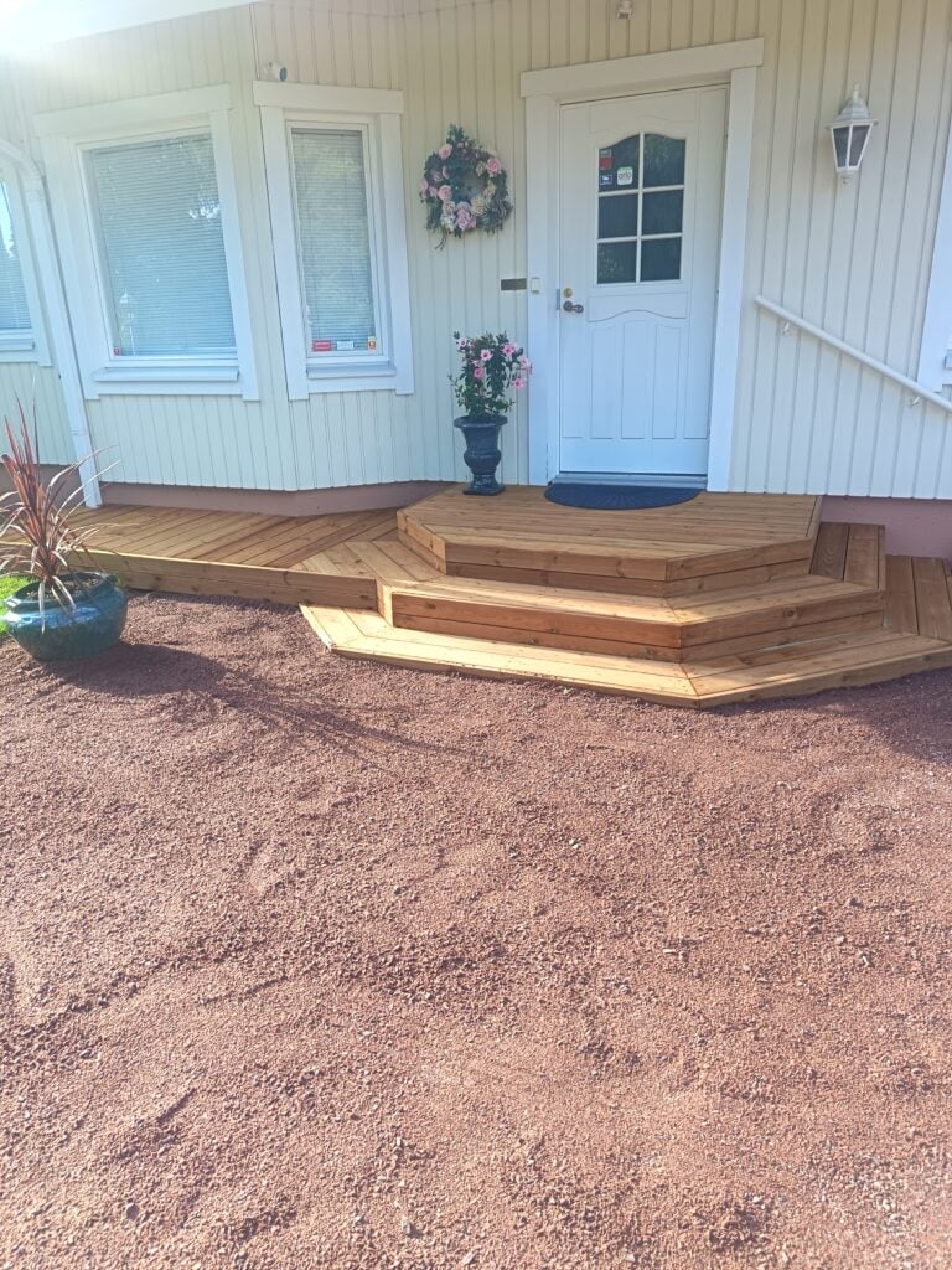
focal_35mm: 24
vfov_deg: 71.6
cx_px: 476
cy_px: 635
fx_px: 880
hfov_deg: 56.8
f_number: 1.75
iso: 100
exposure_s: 1/111
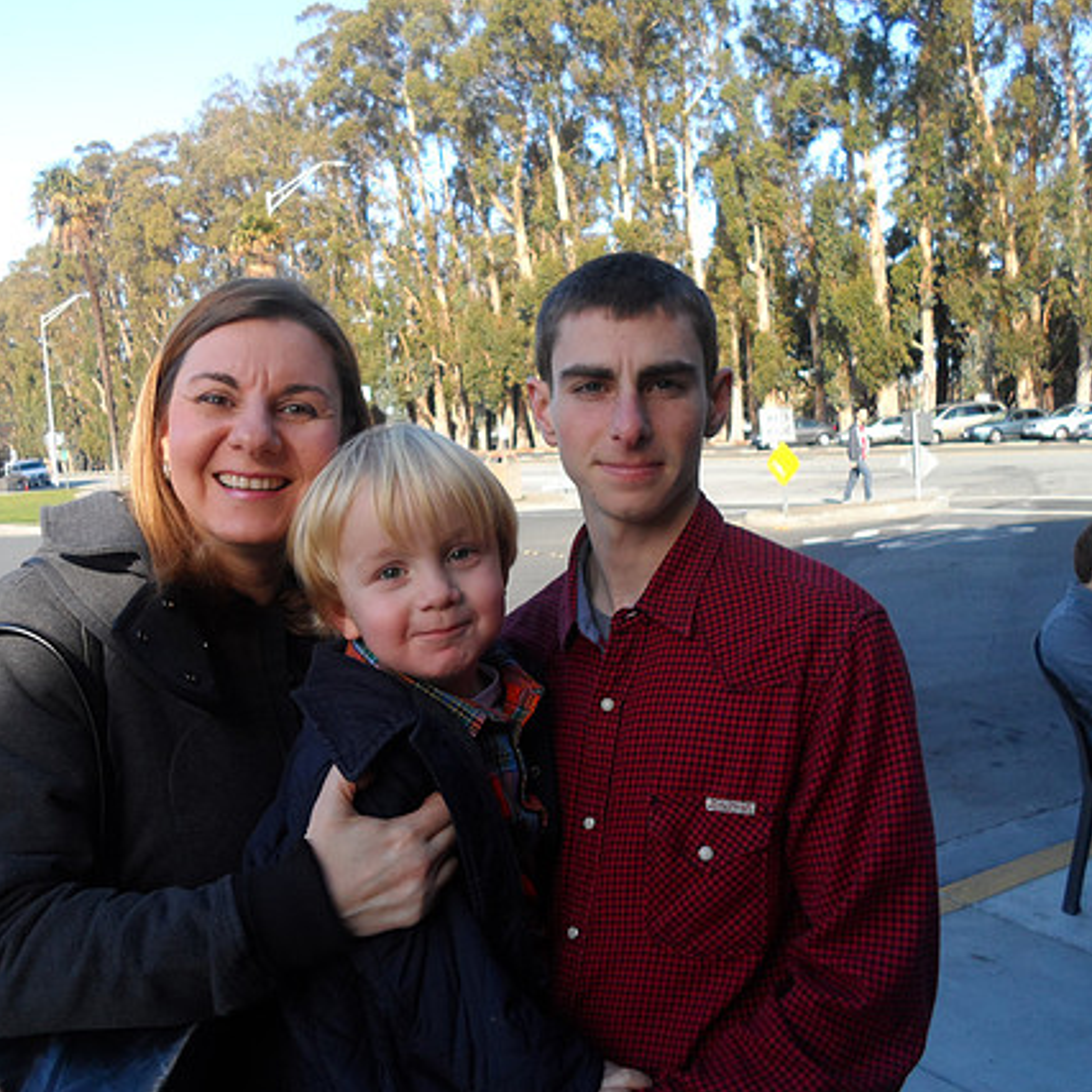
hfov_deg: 54.0
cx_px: 547
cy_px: 551
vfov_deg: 54.0
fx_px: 1071
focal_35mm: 30
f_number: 2.5
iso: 80
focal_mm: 4.5
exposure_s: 1/350
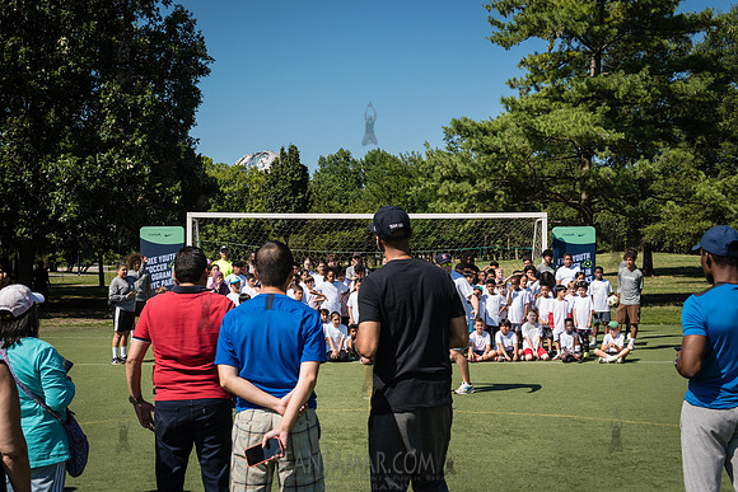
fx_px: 984
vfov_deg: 28.1
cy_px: 246
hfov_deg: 41.1
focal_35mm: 48
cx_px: 369
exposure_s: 1/1600
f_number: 8
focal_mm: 48
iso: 800
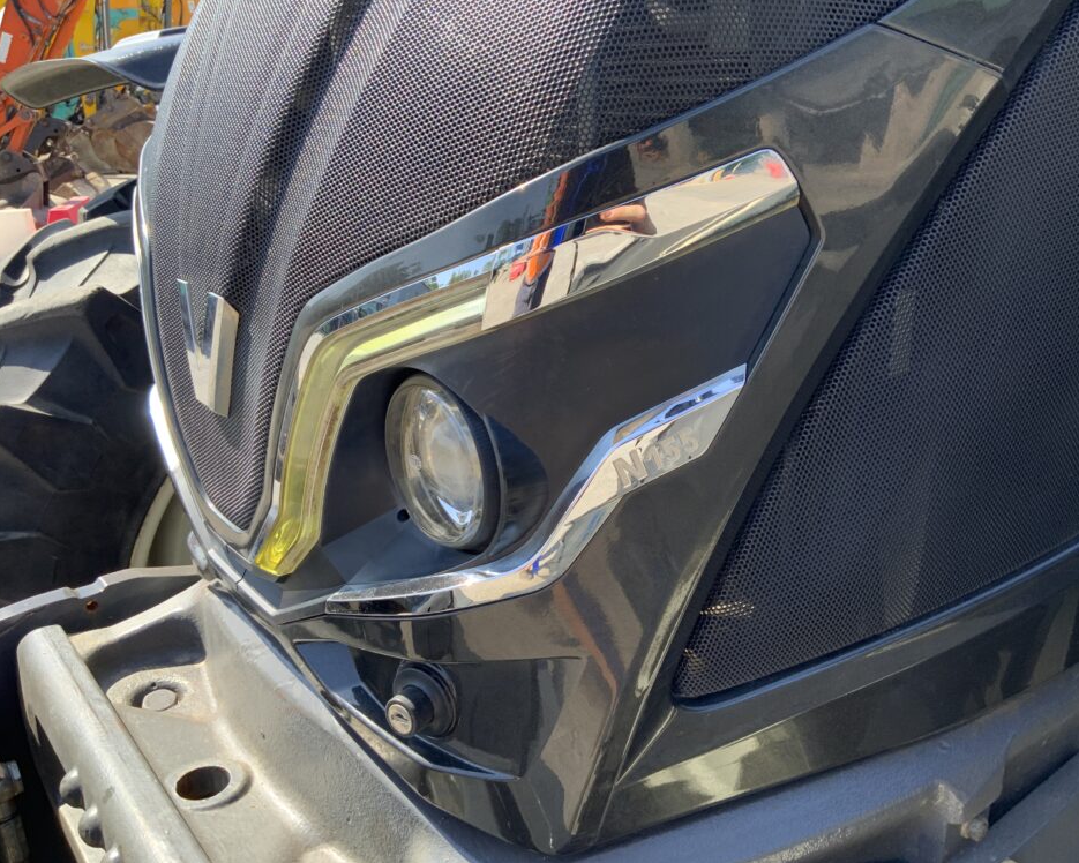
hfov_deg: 57.1
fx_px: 990
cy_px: 422
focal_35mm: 31
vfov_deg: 47.1
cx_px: 569
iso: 16
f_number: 1.8
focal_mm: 3
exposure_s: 1/289
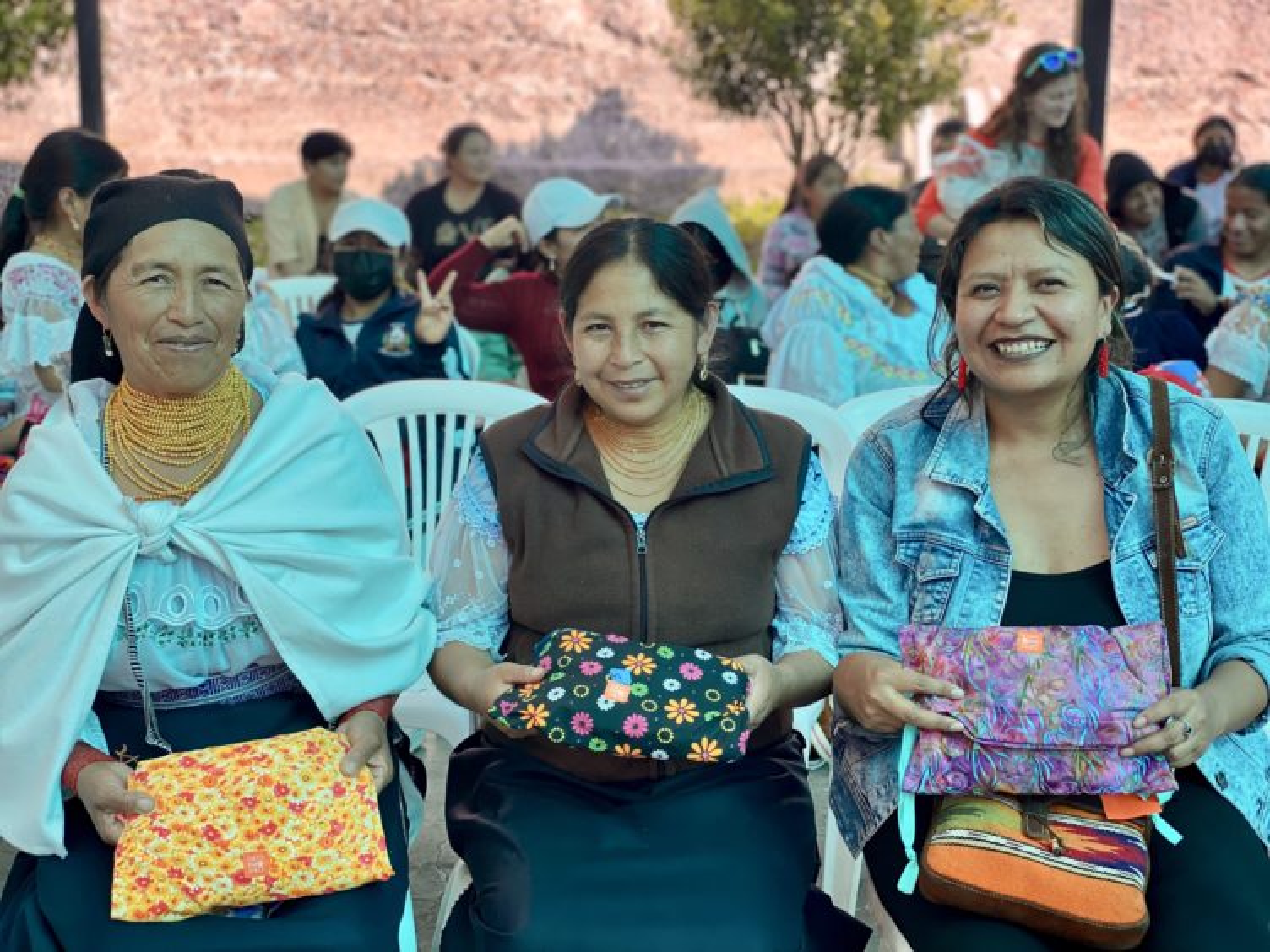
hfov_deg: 36.8
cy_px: 476
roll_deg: -0.4
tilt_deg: -11.1
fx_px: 1908
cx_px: 635
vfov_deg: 28.0
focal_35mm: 52
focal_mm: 6
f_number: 2
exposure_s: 1/130
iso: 20
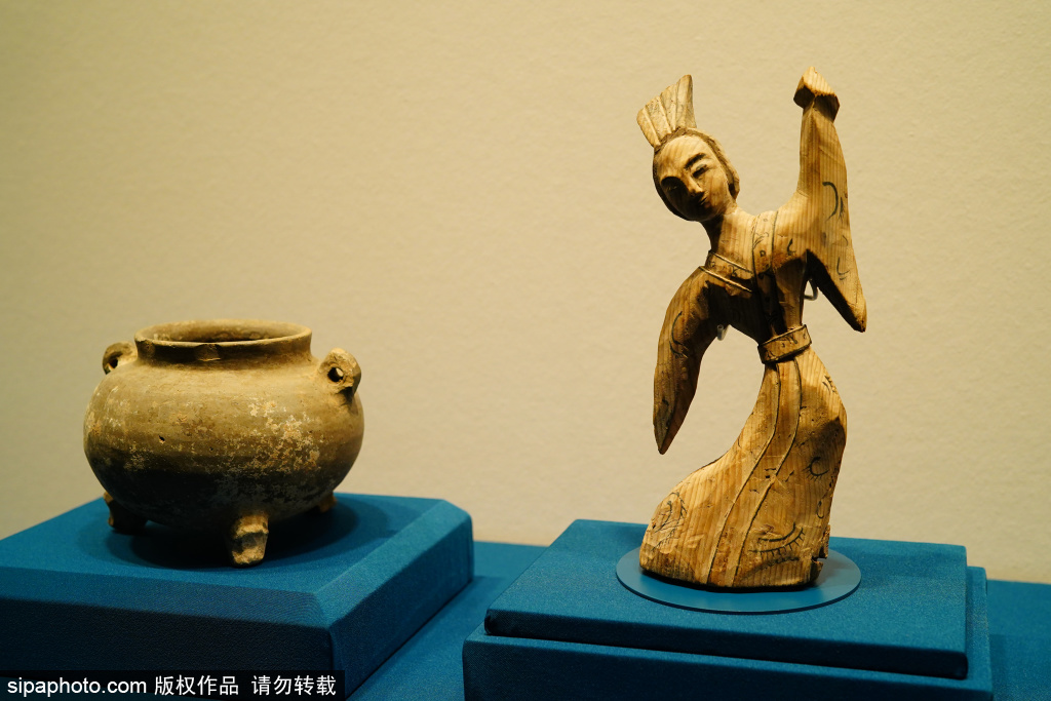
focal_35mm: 40
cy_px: 350
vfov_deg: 33.4
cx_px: 526
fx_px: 1168
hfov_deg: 48.5
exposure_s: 1/100
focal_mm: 40
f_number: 4.5
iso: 1600
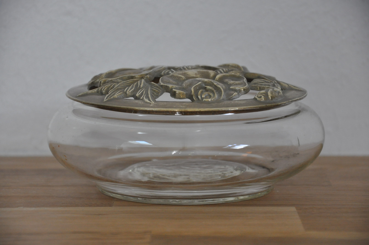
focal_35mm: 158
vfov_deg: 8.7
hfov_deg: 13.1
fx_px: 1612
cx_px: 184
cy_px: 122
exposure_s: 1/125
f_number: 5.6
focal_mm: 105
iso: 1250
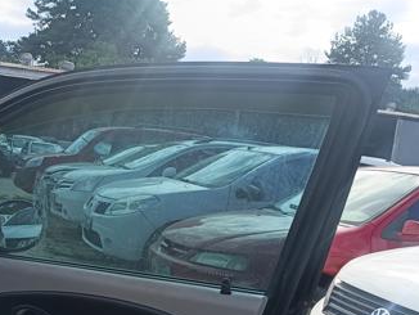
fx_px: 618
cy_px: 269
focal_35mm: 51
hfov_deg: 36.4
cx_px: 94
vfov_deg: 27.8
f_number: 1.8
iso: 150
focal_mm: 4.81
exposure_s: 1/705
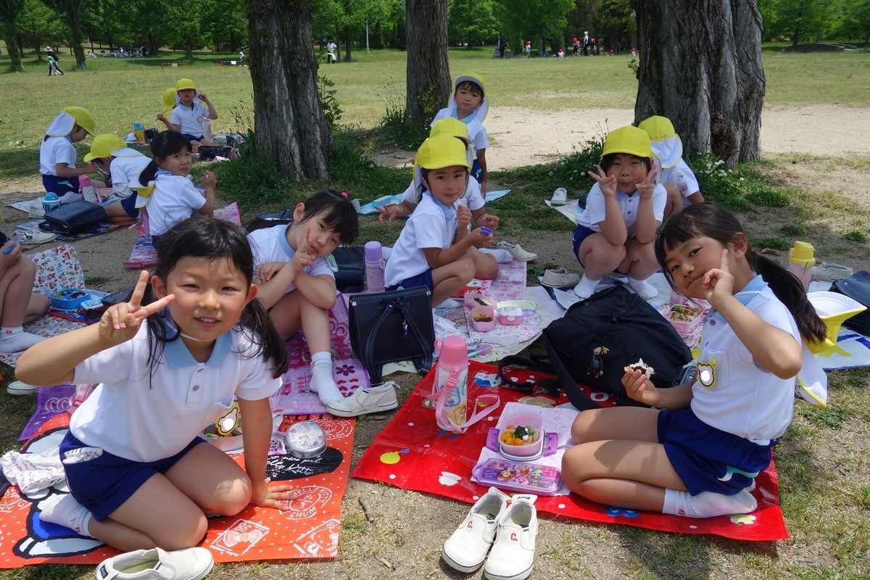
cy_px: 290
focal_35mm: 28
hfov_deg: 65.5
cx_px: 435
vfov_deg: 46.4
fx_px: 677
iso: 125
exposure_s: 1/500
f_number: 5.6
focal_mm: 10.4
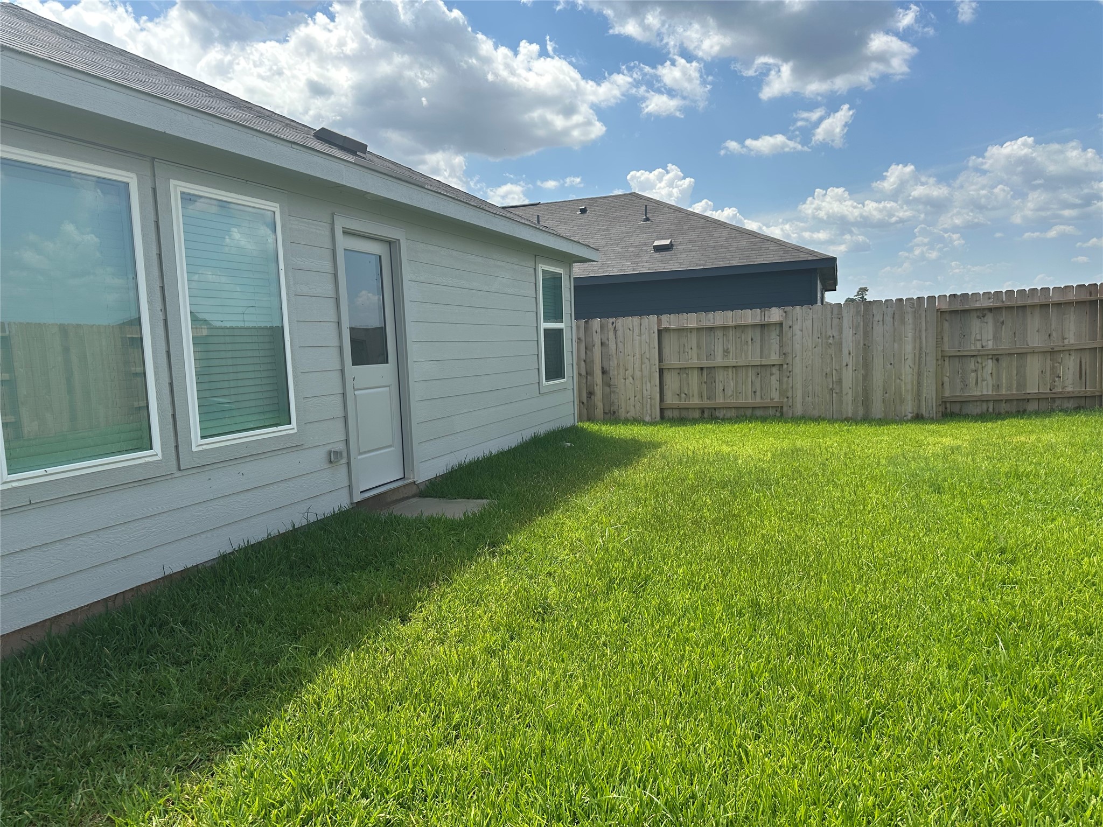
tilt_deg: -4.4
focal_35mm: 24
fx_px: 765
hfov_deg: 71.6
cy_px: 414
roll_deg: +1.4
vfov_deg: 56.8
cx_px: 552
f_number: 1.78
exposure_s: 1/3861
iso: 80
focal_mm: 6.86
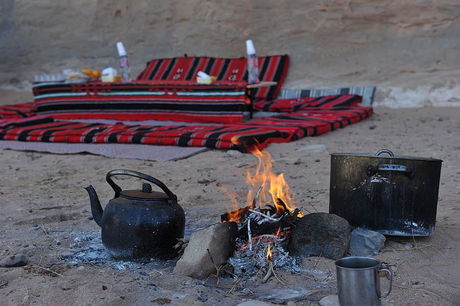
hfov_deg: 36.3
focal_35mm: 55
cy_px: 153
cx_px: 230
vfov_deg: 24.6
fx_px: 702
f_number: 6.3
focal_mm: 55
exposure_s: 1/160
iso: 200
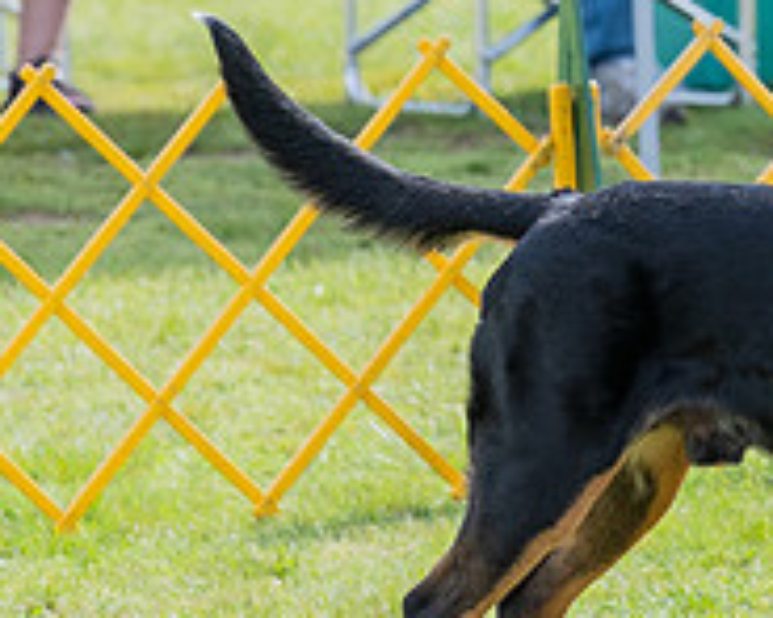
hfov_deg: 3.0
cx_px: 967
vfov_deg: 2.4
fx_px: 14840
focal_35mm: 649
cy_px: -123
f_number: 5.6
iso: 1000
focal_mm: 187
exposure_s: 1/1250
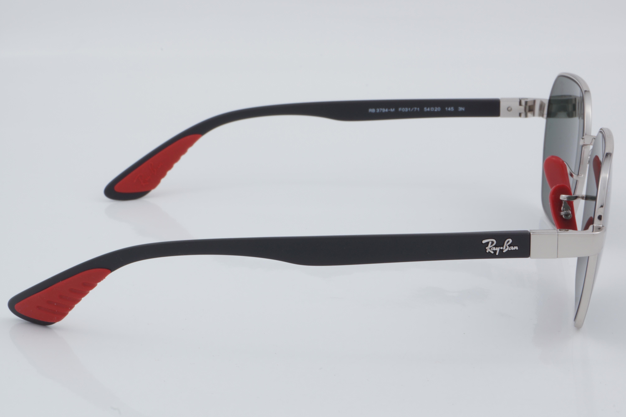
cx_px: 313
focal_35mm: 82
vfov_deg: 16.6
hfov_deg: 24.6
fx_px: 1434
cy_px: 208
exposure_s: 1/4
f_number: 32
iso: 100
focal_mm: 55
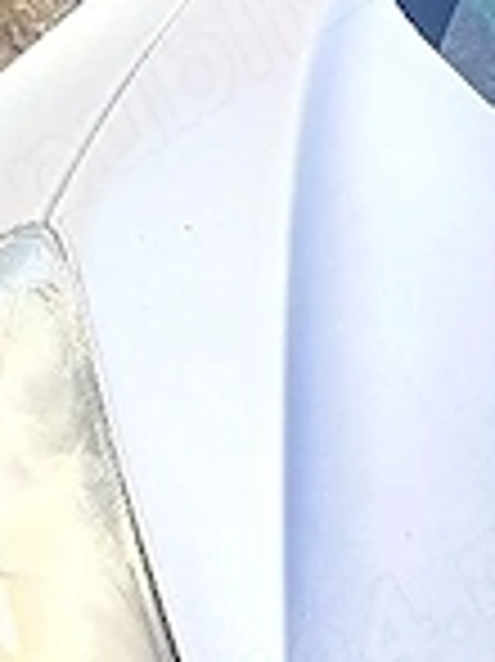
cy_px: 815
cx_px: 472
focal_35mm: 131
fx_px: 2501
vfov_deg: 14.5
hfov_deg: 11.2
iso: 100
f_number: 1.75
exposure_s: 1/385
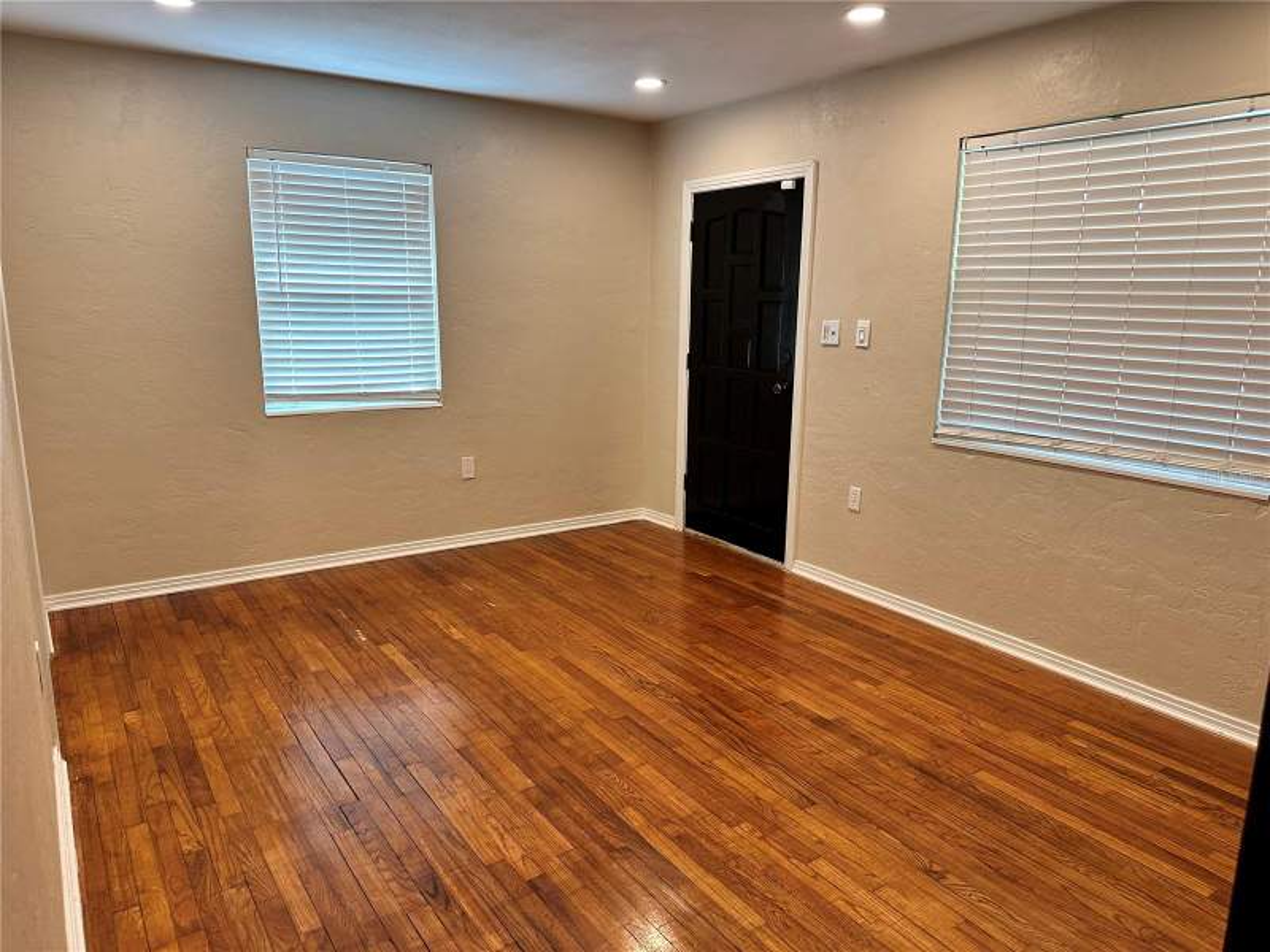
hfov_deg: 71.6
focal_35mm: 24
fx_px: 881
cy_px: 476
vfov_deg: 56.8
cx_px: 635
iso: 200
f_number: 1.78
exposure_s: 1/120
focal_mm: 6.86
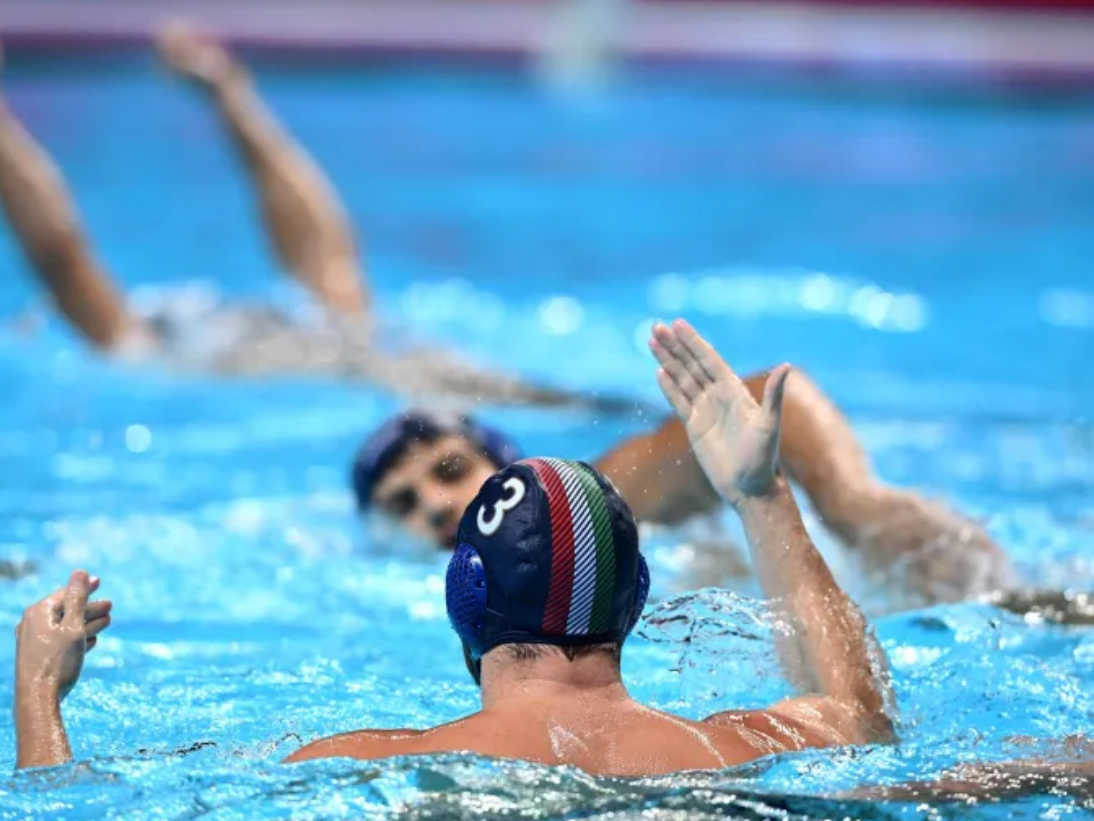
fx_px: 13748
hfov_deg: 4.6
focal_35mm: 435
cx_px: 477
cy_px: 411
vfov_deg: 3.4
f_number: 4
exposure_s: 1/3200
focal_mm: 400
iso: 4000
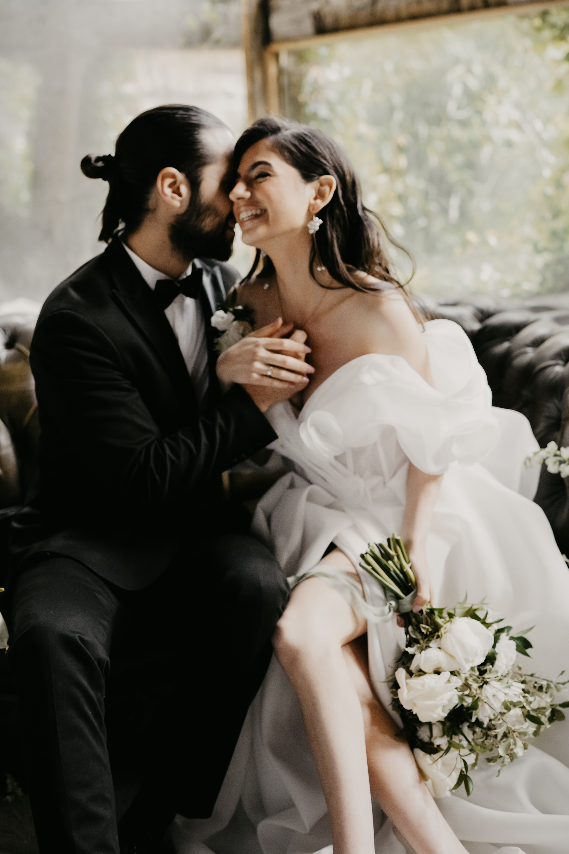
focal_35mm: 50
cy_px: 427
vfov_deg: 39.6
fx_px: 1185
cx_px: 284
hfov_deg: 27.0
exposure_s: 1/160
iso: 1600
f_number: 2.5
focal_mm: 50
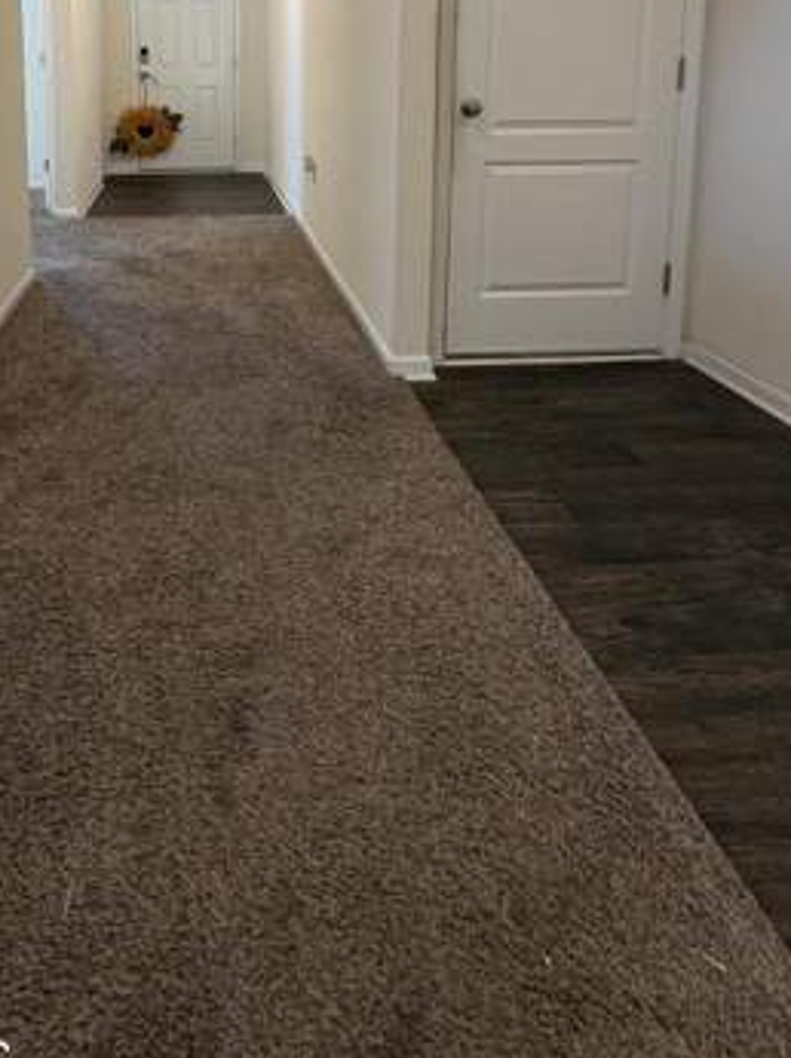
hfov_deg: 51.6
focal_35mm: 26
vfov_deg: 59.9
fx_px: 794
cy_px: 159
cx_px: 239
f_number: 2.2
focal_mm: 2.22
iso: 250
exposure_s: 1/60
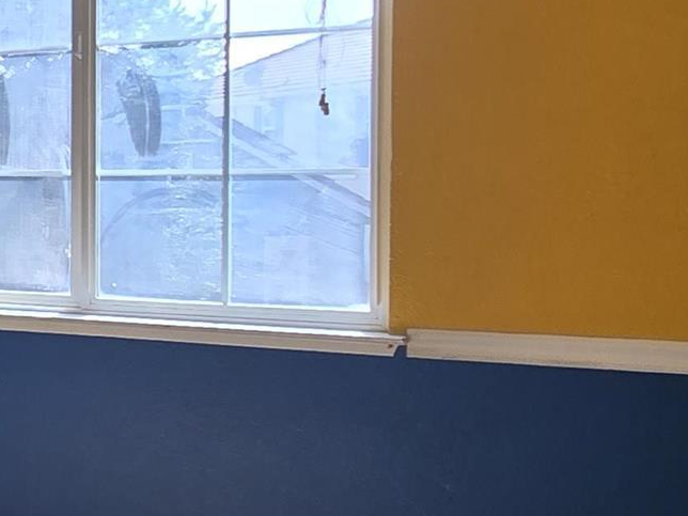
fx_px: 1232
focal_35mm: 62
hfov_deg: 23.3
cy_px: 232
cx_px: -412
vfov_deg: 23.6
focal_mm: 2.2
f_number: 2.2
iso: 50
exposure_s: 1/199
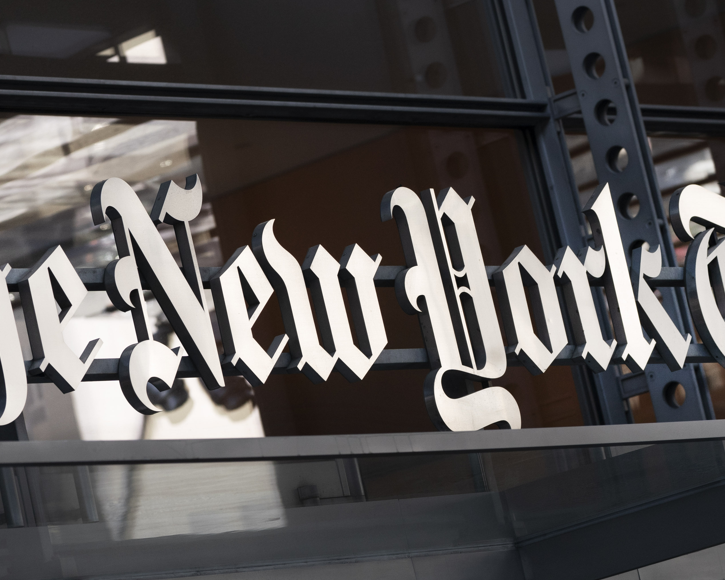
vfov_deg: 6.7
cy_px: 333
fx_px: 4935
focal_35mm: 230
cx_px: 372
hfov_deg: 8.4
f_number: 7.1
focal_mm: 133
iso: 640
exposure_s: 1/400
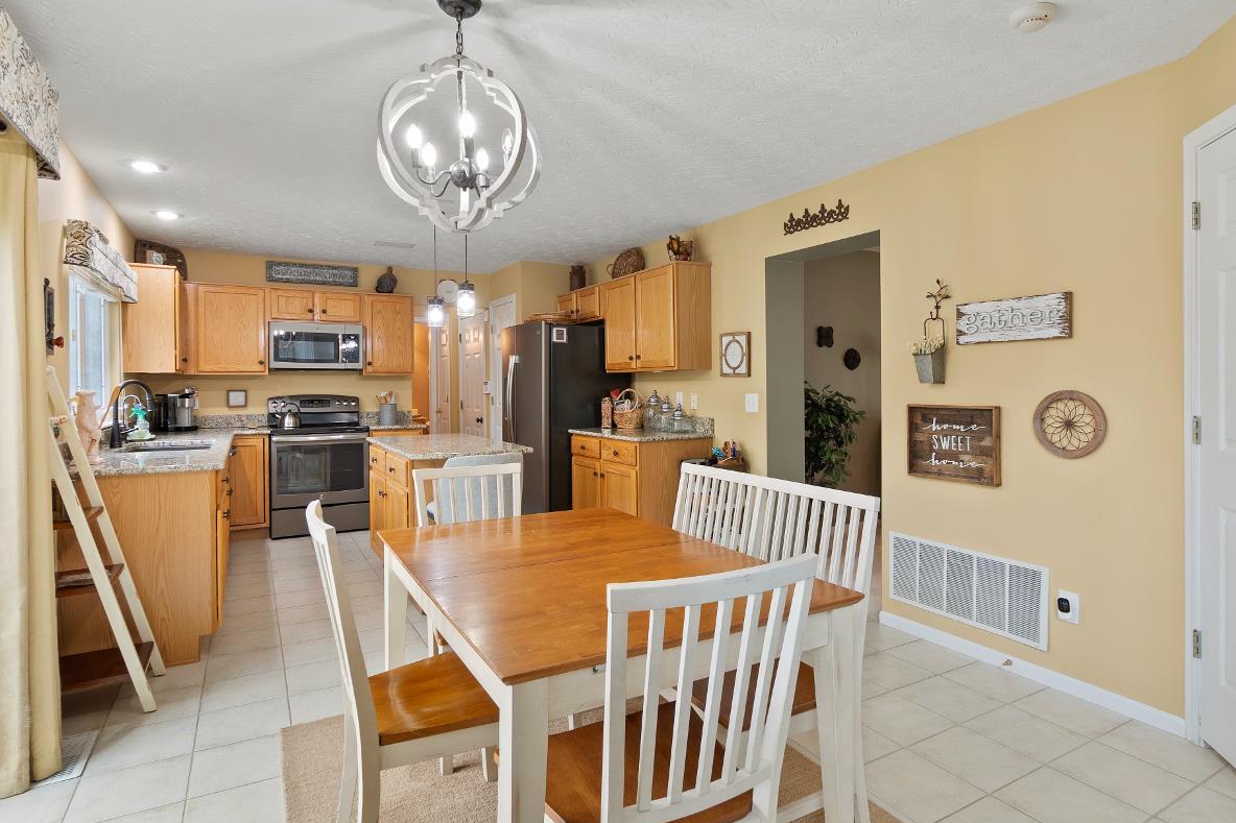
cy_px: 382
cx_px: 641
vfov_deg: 64.5
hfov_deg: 86.9
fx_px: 652
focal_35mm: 19
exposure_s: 1/4
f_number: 6.3
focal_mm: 10
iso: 400
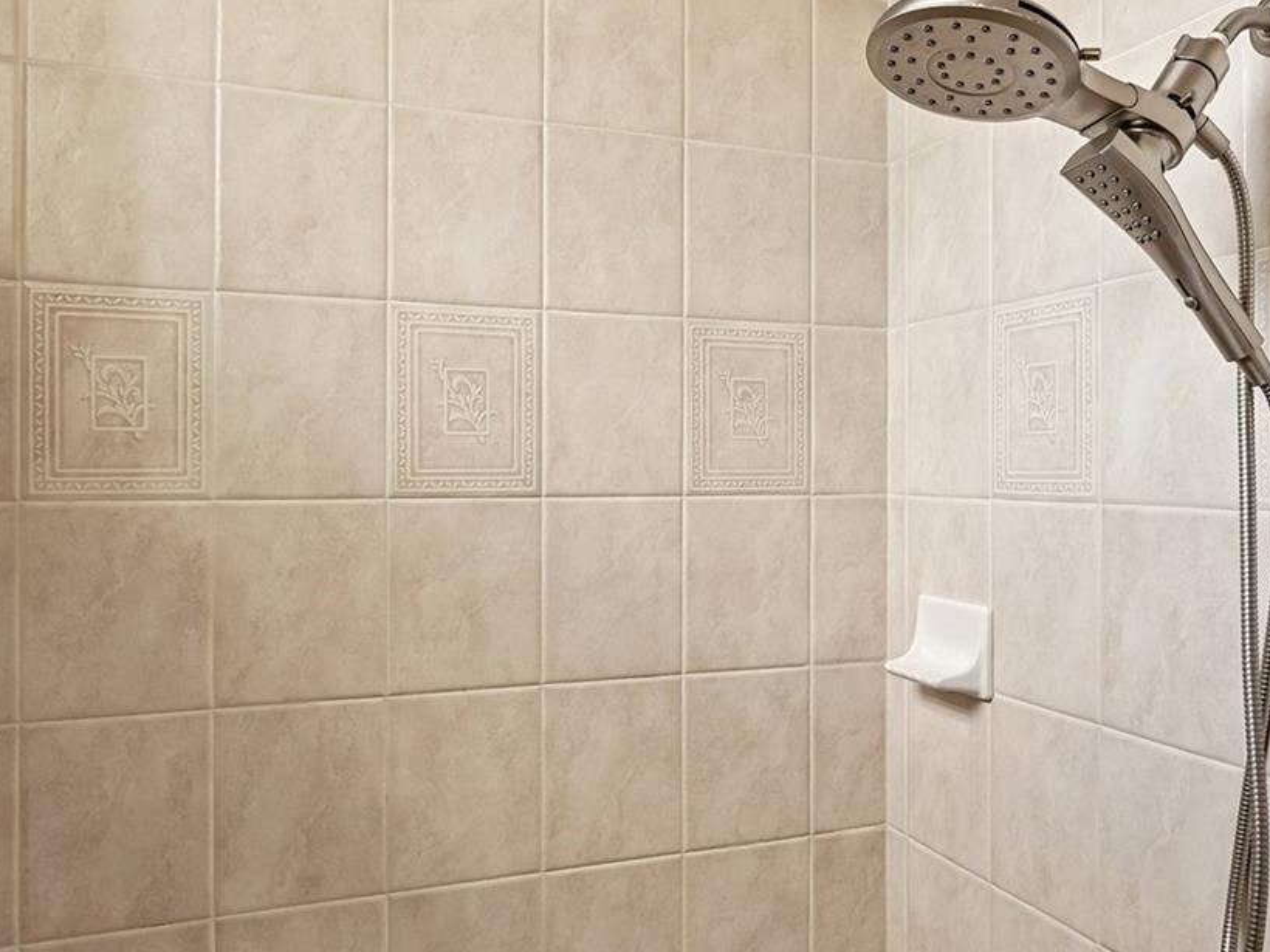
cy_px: 441
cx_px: 708
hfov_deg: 59.8
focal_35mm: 30
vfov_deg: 46.8
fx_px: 1101
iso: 400
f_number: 8
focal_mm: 16
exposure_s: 1/40
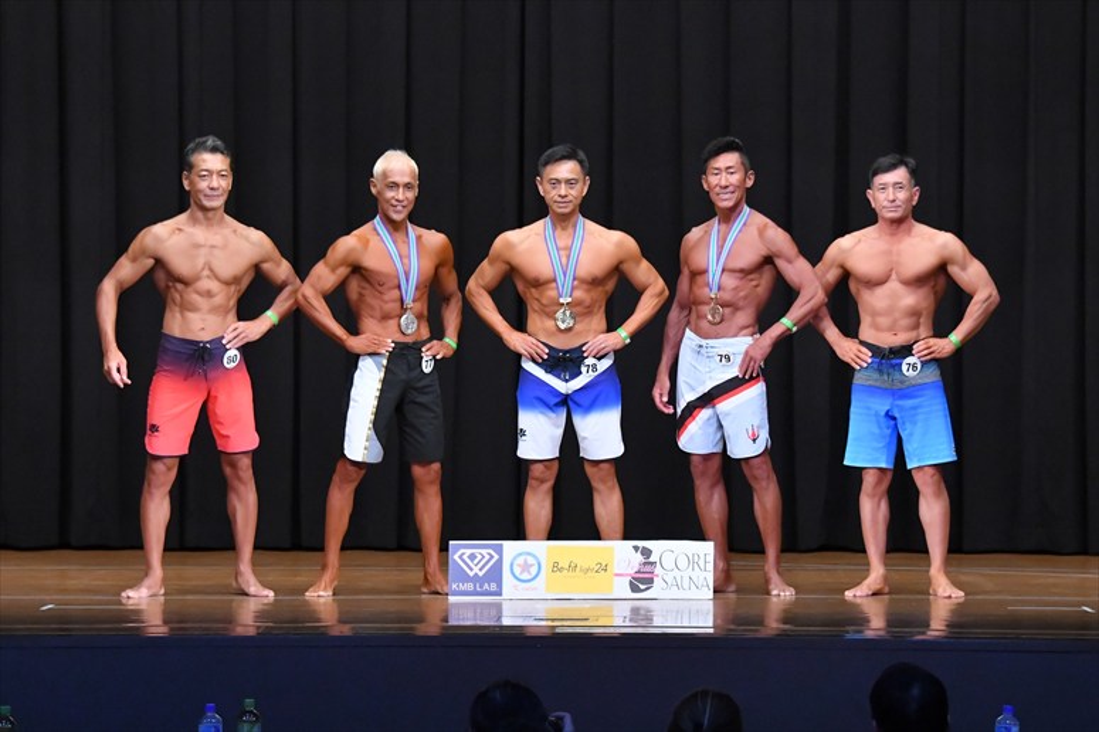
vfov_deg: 8.2
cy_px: 366
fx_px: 5126
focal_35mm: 168
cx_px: 550
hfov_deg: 12.2
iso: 8000
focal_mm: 112
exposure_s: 1/400
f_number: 5.6
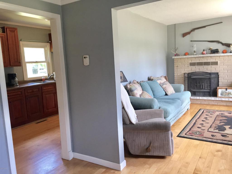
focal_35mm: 29
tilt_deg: -5.9
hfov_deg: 61.7
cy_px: 87
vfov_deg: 48.2
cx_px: 116
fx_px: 194
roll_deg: +2.7
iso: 50
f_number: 2.2
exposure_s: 1/30
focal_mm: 4.15
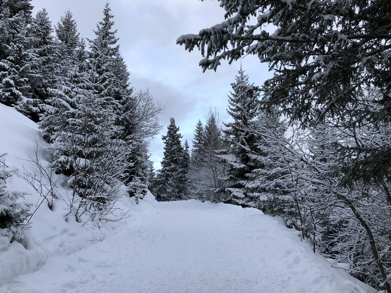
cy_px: 146
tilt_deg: +17.0
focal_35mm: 28
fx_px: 316
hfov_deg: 63.4
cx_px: 196
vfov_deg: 49.7
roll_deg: +0.5
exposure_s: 1/105
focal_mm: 4
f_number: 1.8
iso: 20
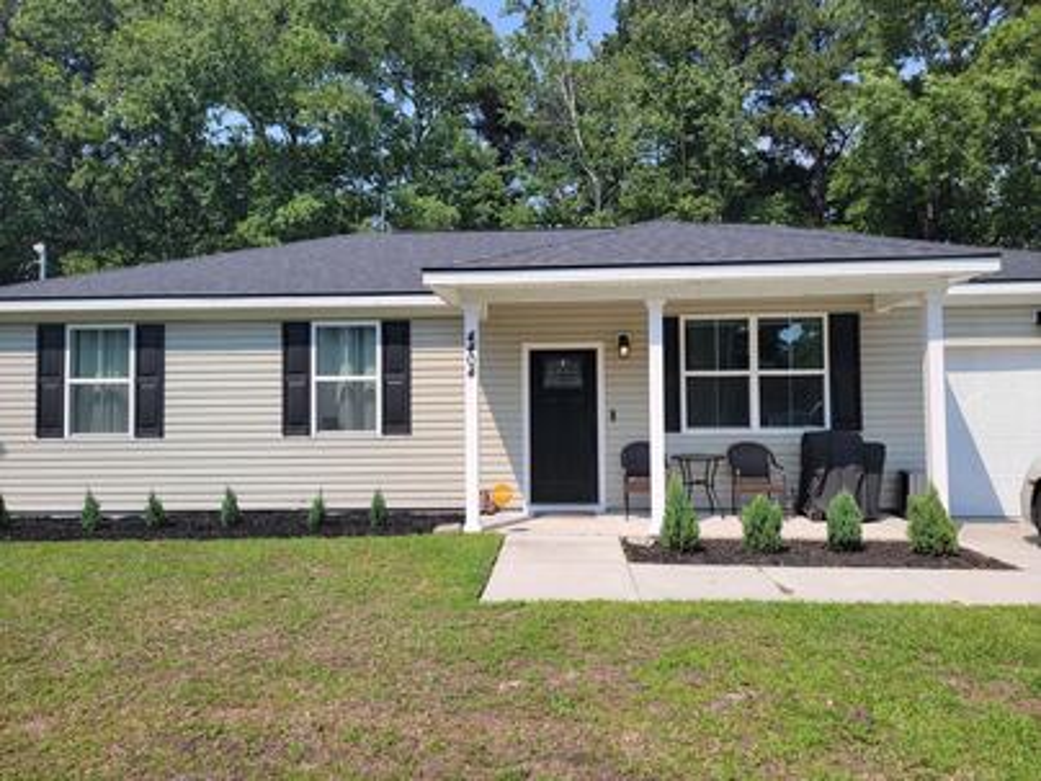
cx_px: 520
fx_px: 722
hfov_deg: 71.6
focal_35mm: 24
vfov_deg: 56.8
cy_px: 390
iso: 16
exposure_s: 1/820
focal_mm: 6.7
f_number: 1.8
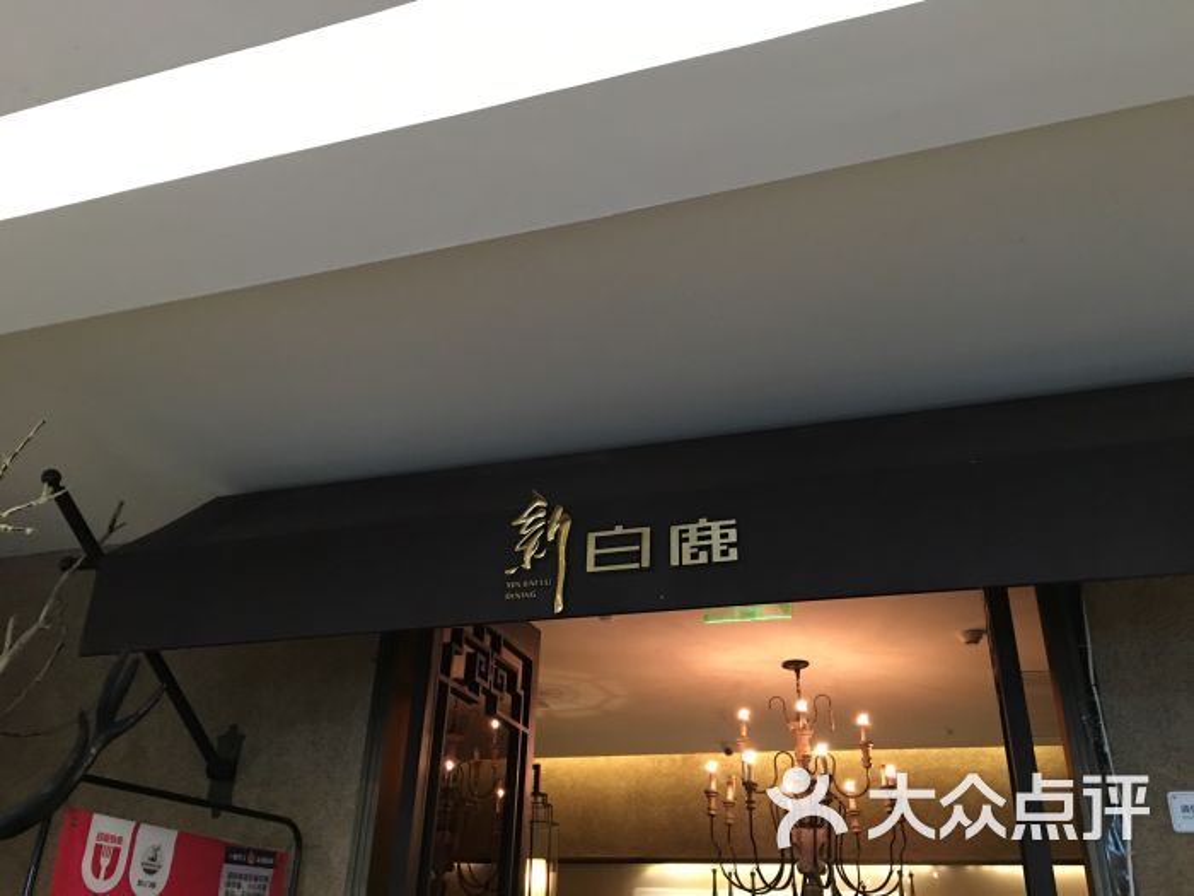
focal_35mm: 29
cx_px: 597
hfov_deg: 61.7
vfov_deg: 48.2
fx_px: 1000
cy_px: 448
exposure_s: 1/10
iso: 80
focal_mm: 4.15
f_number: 2.2
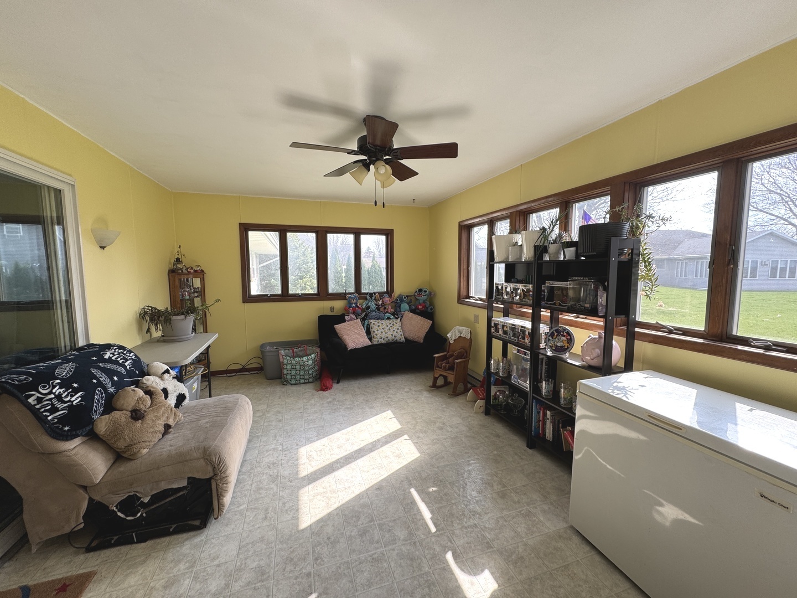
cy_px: 299
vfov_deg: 85.7
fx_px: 322
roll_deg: +0.9
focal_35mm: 14
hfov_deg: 102.1
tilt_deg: -7.3
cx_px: 398
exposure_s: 1/99
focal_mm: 2.22
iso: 40
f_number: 2.2
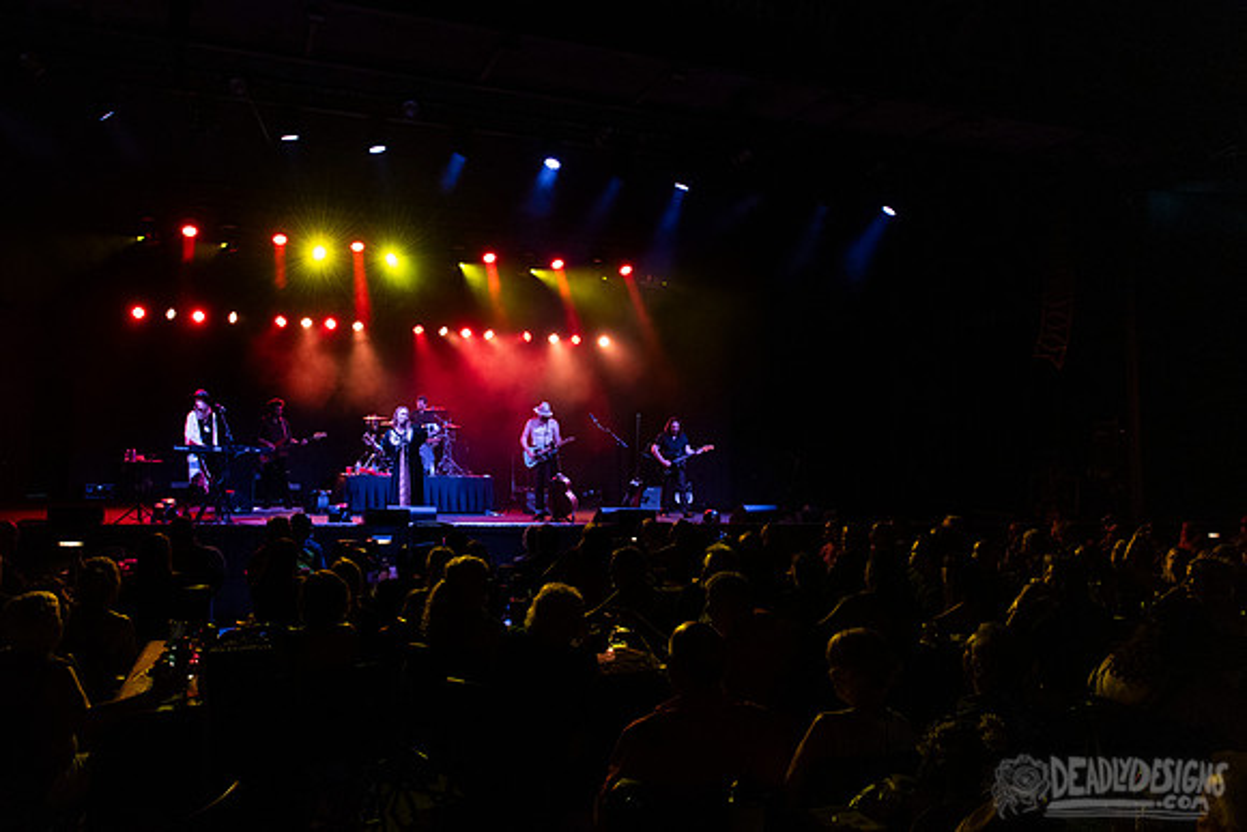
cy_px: 389
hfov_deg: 66.5
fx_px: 946
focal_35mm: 27
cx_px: 538
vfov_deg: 47.5
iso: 2500
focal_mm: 24
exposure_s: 1/400
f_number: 3.5
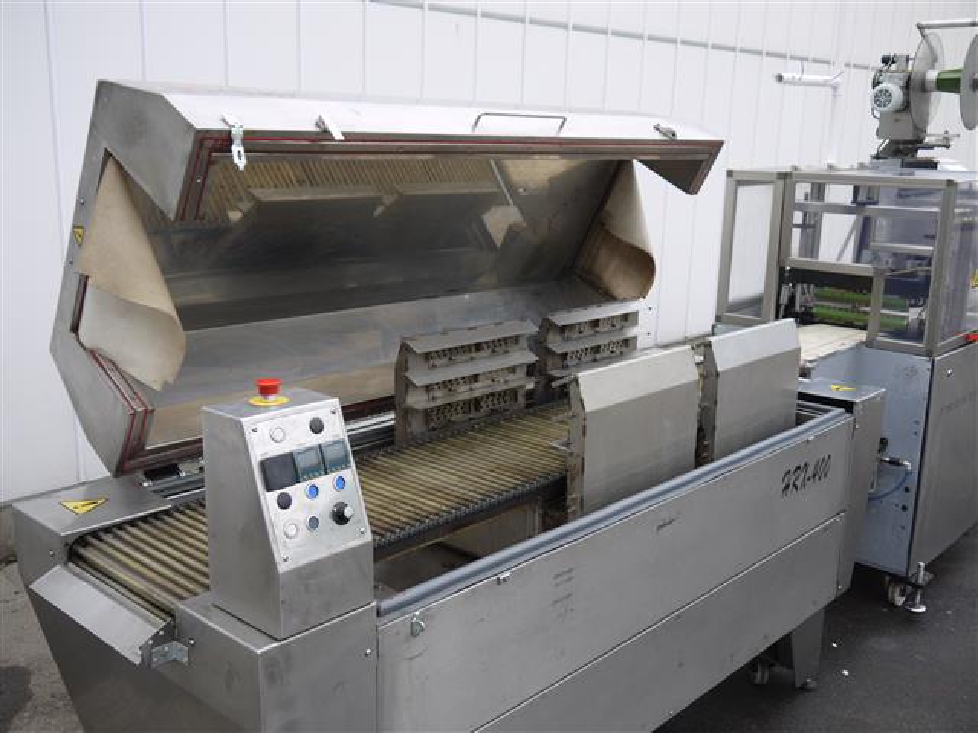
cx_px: 489
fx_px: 1017
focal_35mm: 36
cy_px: 366
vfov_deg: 39.7
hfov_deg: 51.4
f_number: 4.1
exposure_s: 1/100
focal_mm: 18
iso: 100
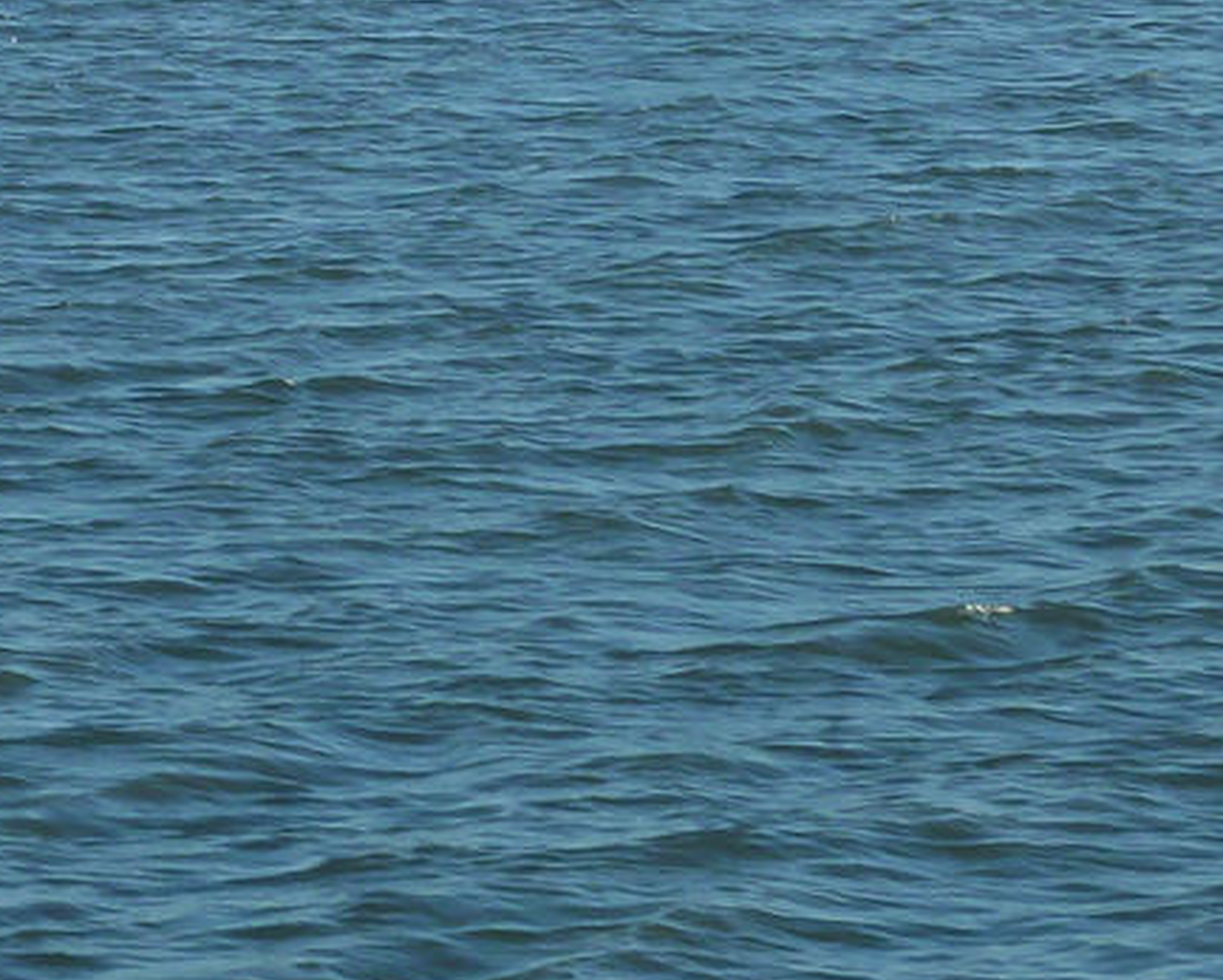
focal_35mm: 260
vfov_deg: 5.9
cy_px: -388
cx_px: -473
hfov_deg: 7.3
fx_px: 9415
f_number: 4.1
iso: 125
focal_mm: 11.9
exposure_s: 1/320
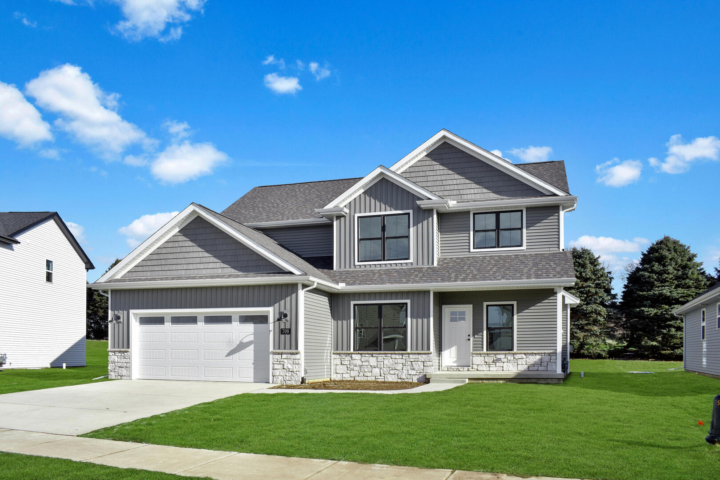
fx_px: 540
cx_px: 360
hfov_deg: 67.4
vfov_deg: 47.9
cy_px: 240
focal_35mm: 27
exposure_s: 1/500
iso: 125
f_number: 7.1
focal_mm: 18
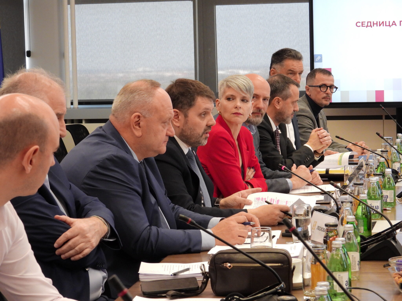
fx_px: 1219
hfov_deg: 18.7
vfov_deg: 14.1
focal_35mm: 105
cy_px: 150
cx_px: 201
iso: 560
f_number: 4
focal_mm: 18.7
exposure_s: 1/100
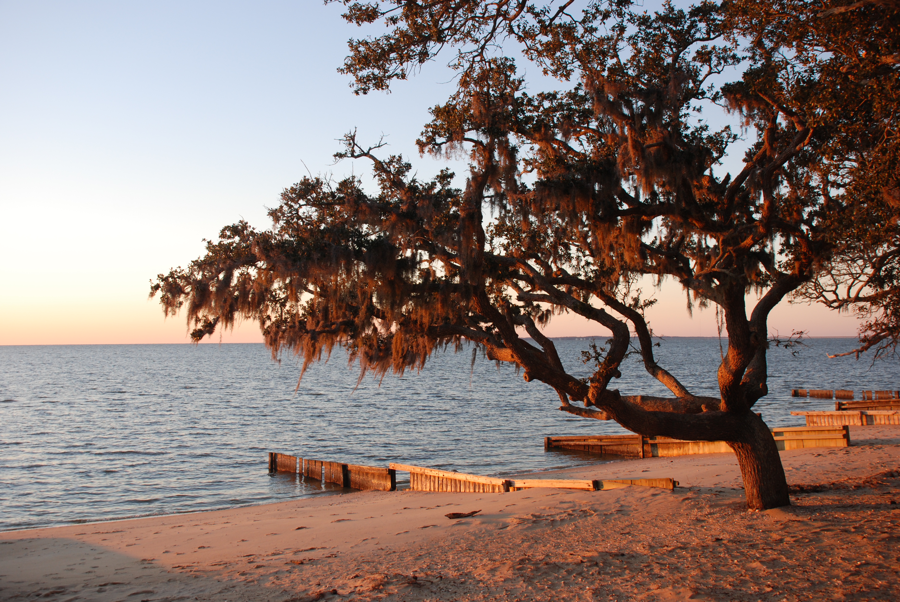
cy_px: 301
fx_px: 901
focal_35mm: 36
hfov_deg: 53.1
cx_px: 450
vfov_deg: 37.0
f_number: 4.5
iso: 200
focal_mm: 24
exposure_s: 1/80
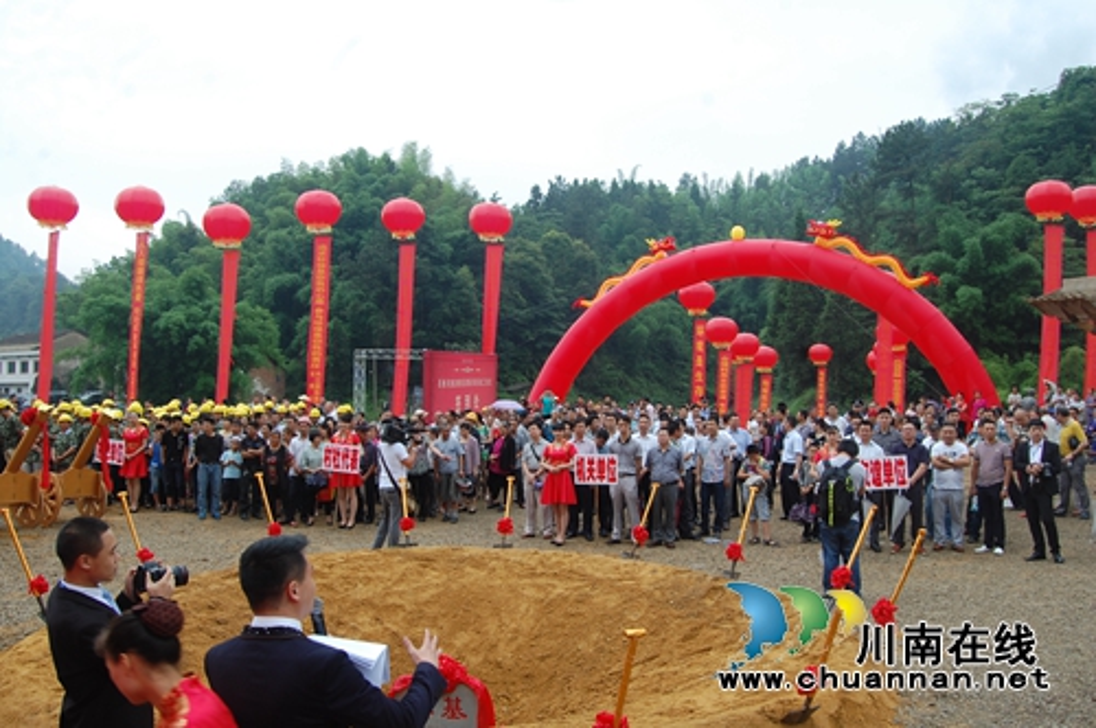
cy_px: 364
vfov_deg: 43.5
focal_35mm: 30
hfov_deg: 62.0
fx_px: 912
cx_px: 548
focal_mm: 20
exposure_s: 1/80
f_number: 8
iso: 200
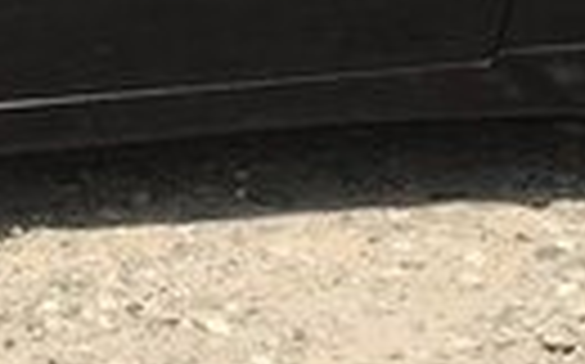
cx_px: -50
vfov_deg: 8.2
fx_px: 2485
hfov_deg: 13.2
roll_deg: +3.2
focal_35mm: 156
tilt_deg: -8.0
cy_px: -186
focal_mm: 4.15
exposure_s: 1/1364
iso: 32
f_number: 2.2
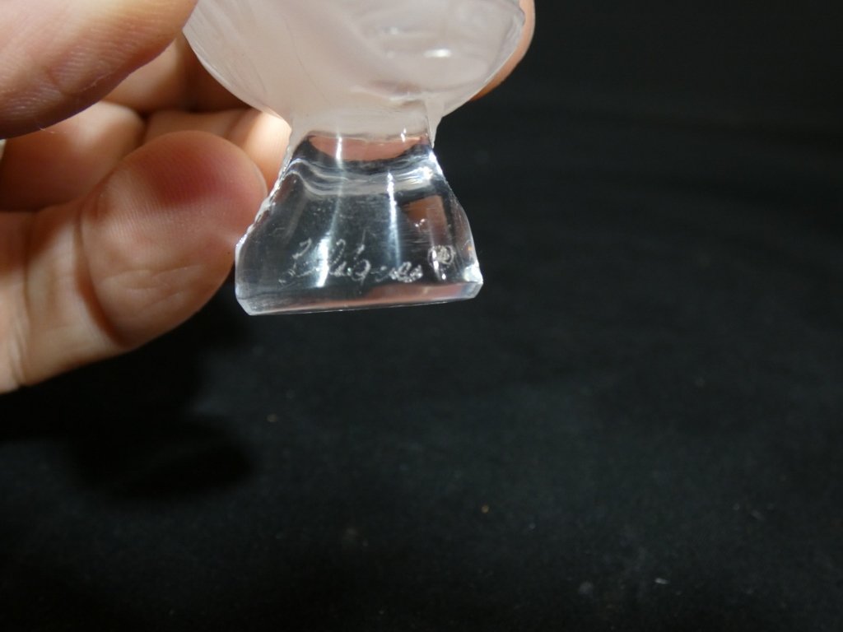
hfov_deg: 45.8
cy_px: 316
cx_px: 422
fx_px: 998
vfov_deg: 35.1
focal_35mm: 41
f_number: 3.6
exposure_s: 1/80
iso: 250
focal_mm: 7.3
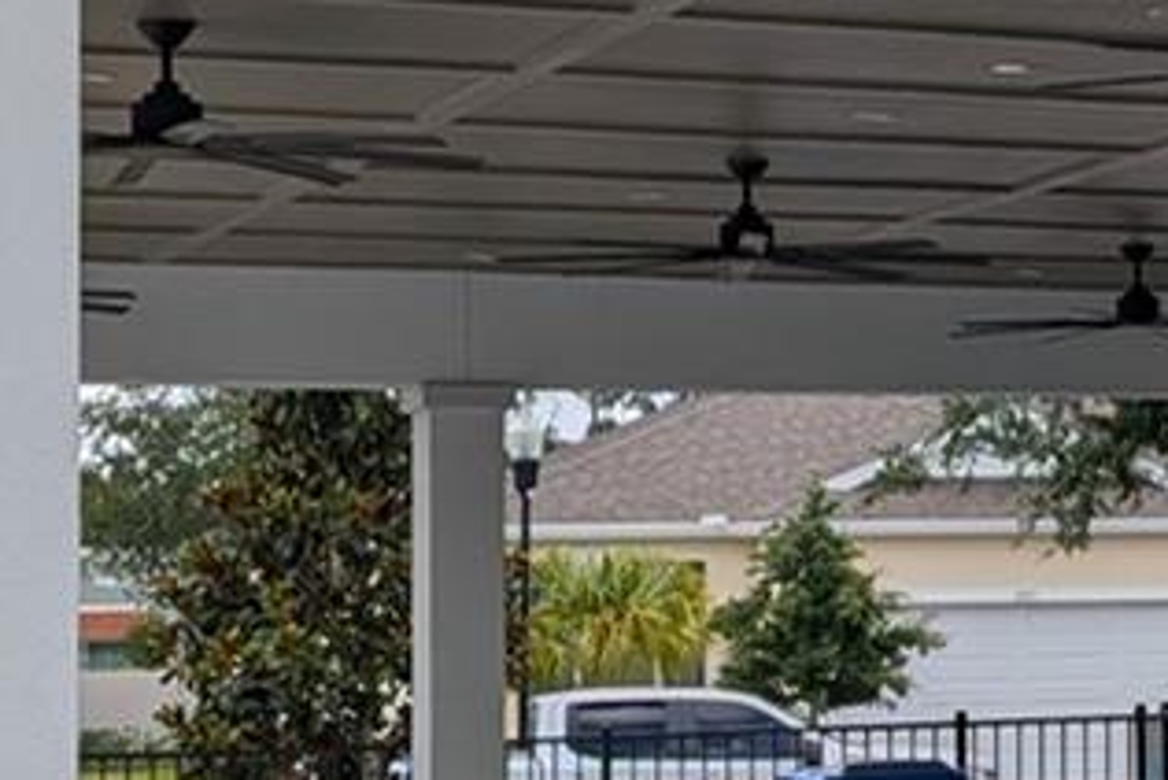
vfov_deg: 10.9
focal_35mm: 126
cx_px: 1408
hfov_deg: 15.6
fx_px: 4090
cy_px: 414
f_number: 1.68
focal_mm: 6.9
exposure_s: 1/1302
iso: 20
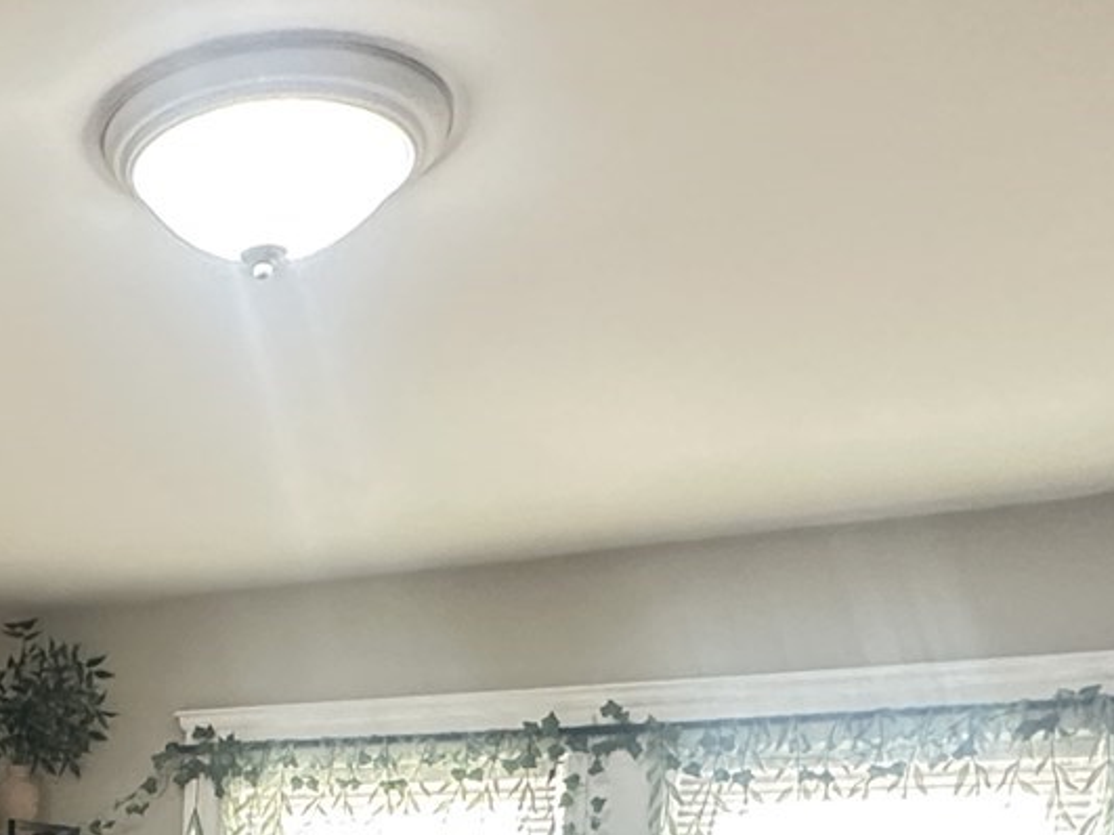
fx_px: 1737
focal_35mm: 54
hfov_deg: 31.6
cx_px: -103
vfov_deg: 22.3
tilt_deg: -9.3
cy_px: 1255
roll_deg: -2.5
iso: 500
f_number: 2.2
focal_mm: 2.22
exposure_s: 1/60
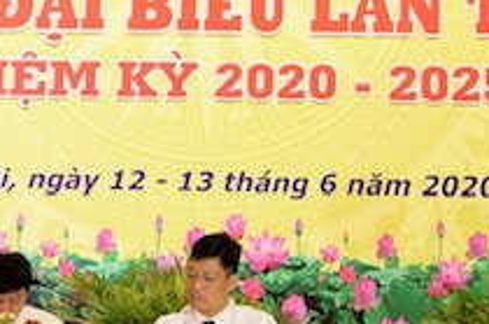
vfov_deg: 8.0
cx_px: 242
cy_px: 155
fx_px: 2317
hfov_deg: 12.0
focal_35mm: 171
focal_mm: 56
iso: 500
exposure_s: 1/60
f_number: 4.5
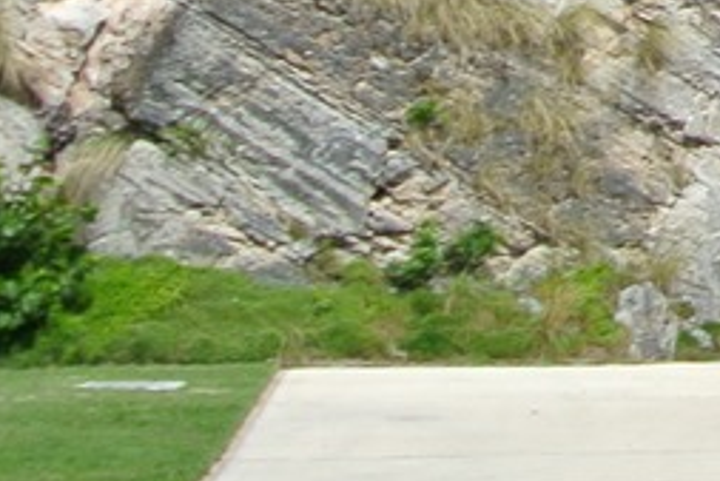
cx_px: 2291
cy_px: -606
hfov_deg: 8.7
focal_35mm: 186
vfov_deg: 7.0
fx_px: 3722
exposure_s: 1/640
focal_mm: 10
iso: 100
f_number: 4.5
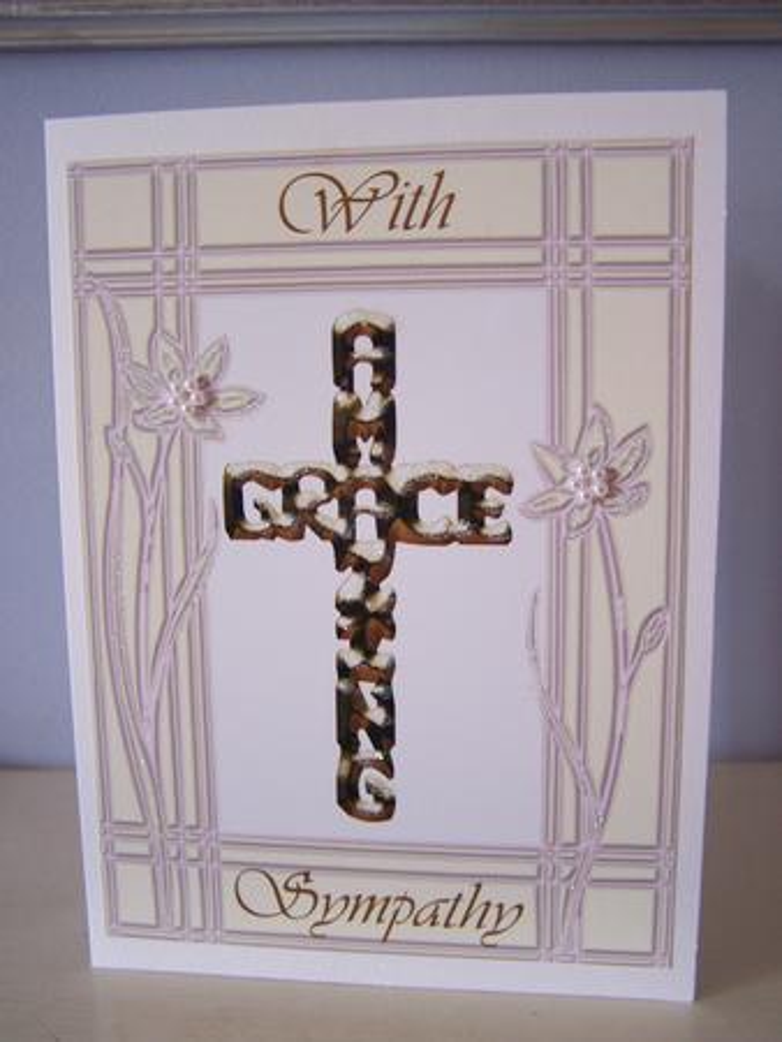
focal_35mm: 38
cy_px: 521
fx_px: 1144
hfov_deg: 37.8
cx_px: 391
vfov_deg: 49.0
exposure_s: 1/30
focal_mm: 6.3
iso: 140
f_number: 2.8
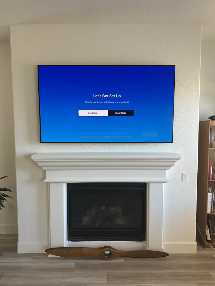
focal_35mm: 24
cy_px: 143
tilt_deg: -2.6
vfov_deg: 71.6
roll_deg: +0.1
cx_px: 108
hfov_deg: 56.8
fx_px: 199
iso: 160
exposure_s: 1/120
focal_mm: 6.86
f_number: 1.78
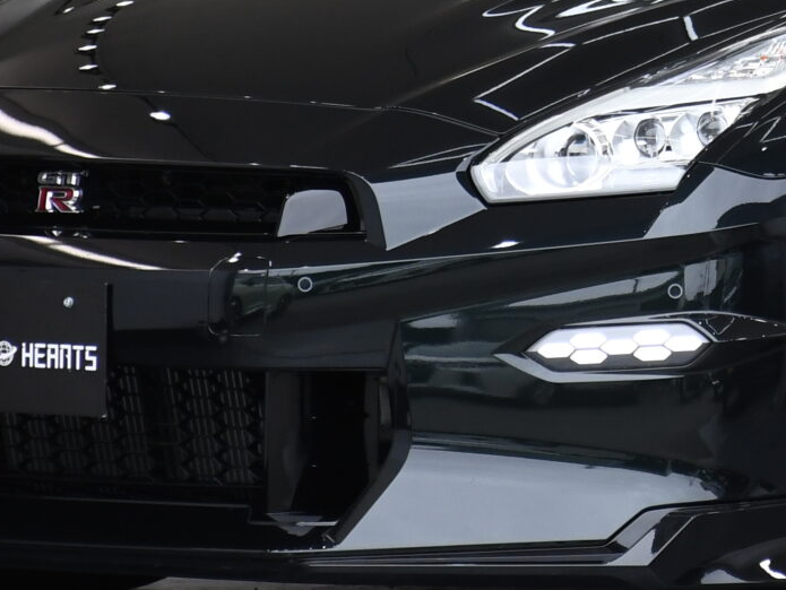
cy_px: -195
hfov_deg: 3.7
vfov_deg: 2.8
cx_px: 1077
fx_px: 12063
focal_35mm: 531
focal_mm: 100
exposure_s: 1/800
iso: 800
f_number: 5.6
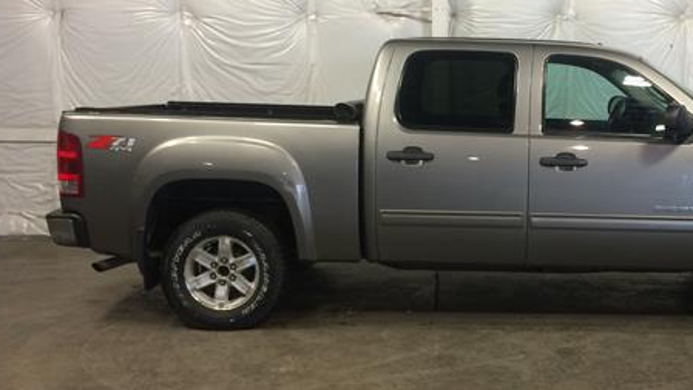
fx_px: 827
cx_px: 477
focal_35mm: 45
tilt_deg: -5.3
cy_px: 160
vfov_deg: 26.5
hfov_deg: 44.6
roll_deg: +0.0
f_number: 2.2
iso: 50
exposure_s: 1/30
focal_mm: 4.15
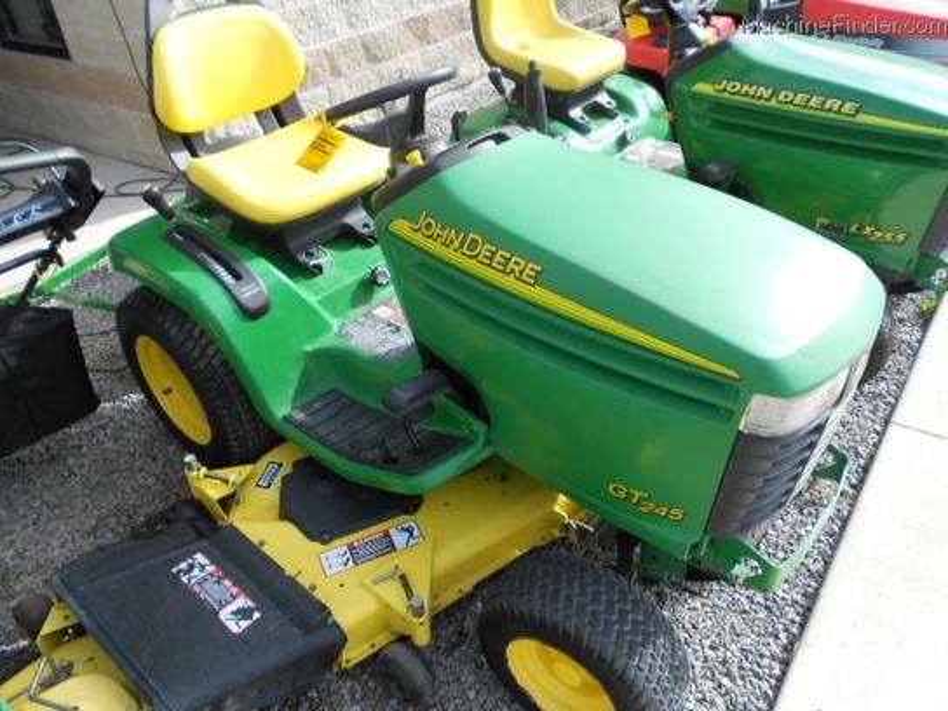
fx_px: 712
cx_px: 474
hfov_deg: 67.3
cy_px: 356
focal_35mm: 26
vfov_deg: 53.1
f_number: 3.2
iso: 80
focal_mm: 4.6
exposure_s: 1/320
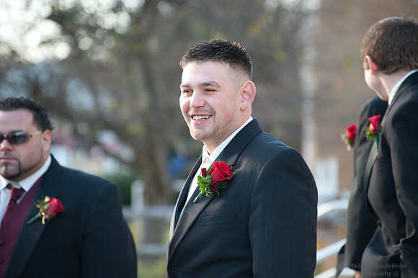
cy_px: 139
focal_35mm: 180
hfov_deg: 11.4
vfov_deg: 7.6
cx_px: 209
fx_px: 2089
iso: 640
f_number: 5
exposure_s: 1/320
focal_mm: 180
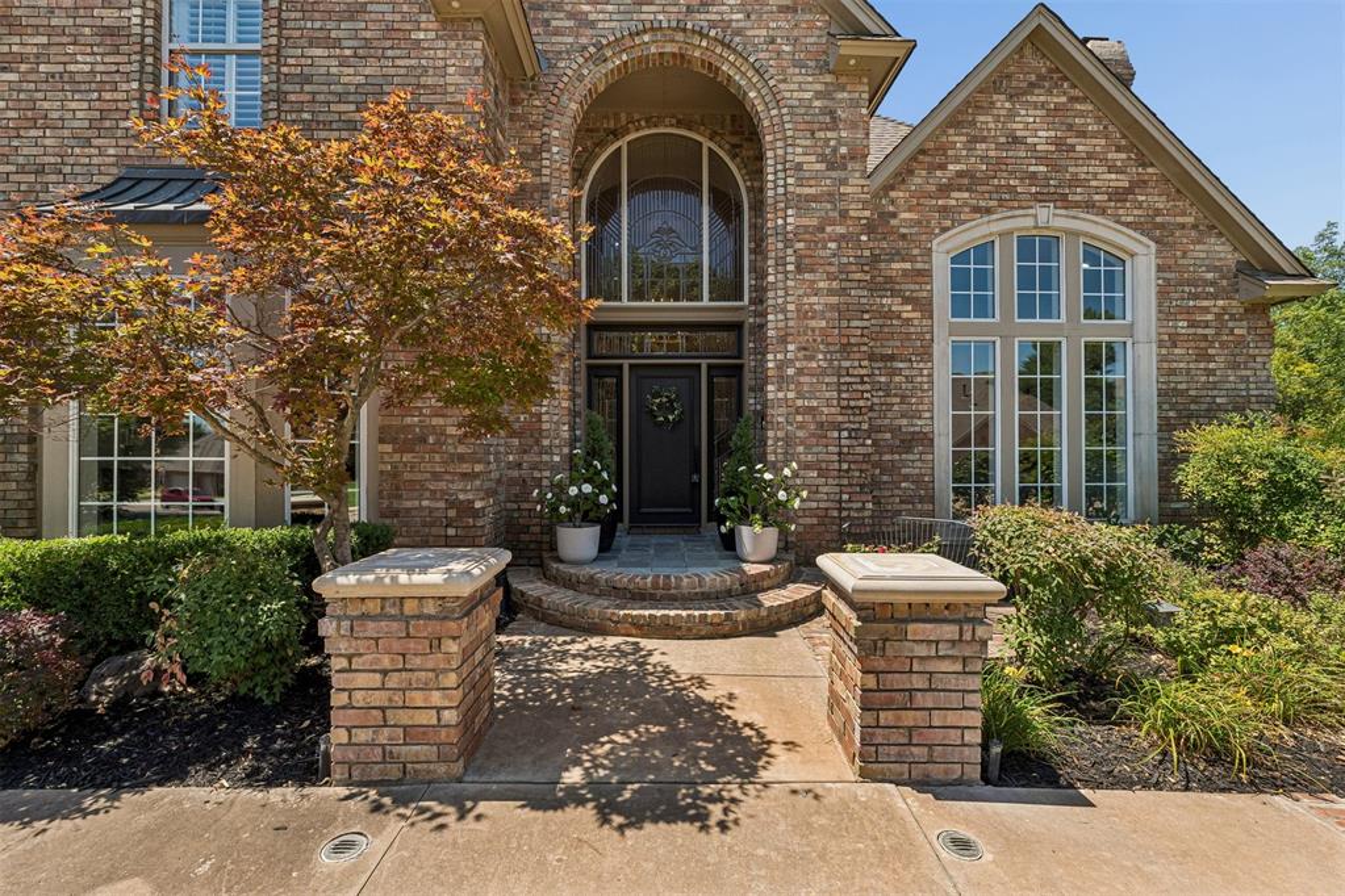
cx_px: 672
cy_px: 448
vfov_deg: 77.3
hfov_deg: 100.4
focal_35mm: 15
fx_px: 560
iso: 200
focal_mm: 10
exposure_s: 1/400
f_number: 8
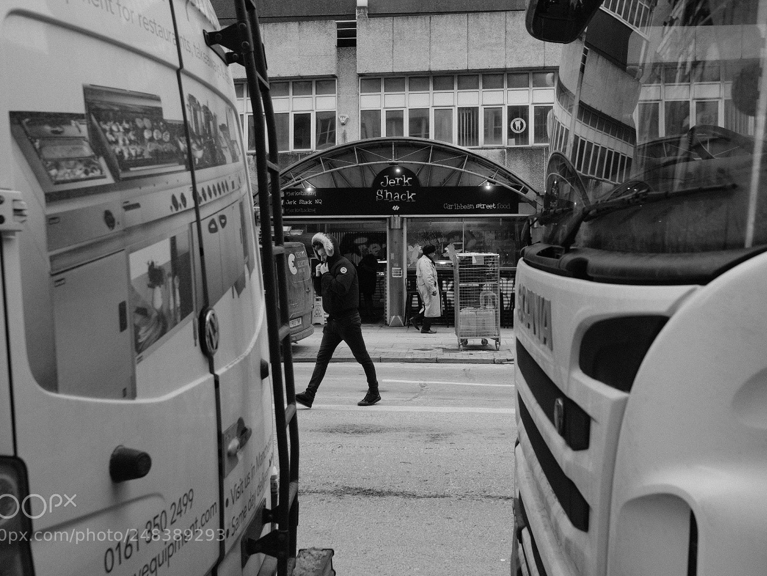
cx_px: 375
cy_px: 289
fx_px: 842
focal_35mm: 38
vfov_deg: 37.7
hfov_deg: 49.0
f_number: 4
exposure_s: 1/500
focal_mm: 23
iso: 800
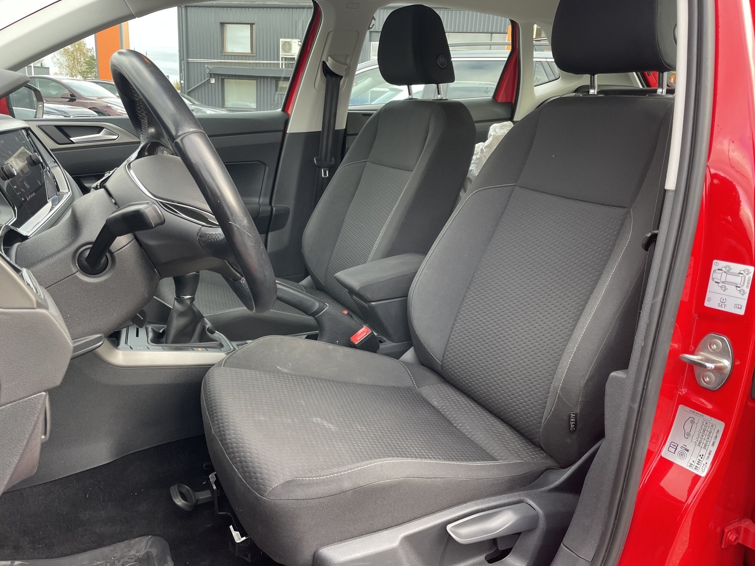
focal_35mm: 27
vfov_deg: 51.3
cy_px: 280
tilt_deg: -15.1
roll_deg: -2.7
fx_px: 589
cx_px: 369
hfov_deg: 65.3
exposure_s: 1/121
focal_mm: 4.2
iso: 100
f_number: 1.6
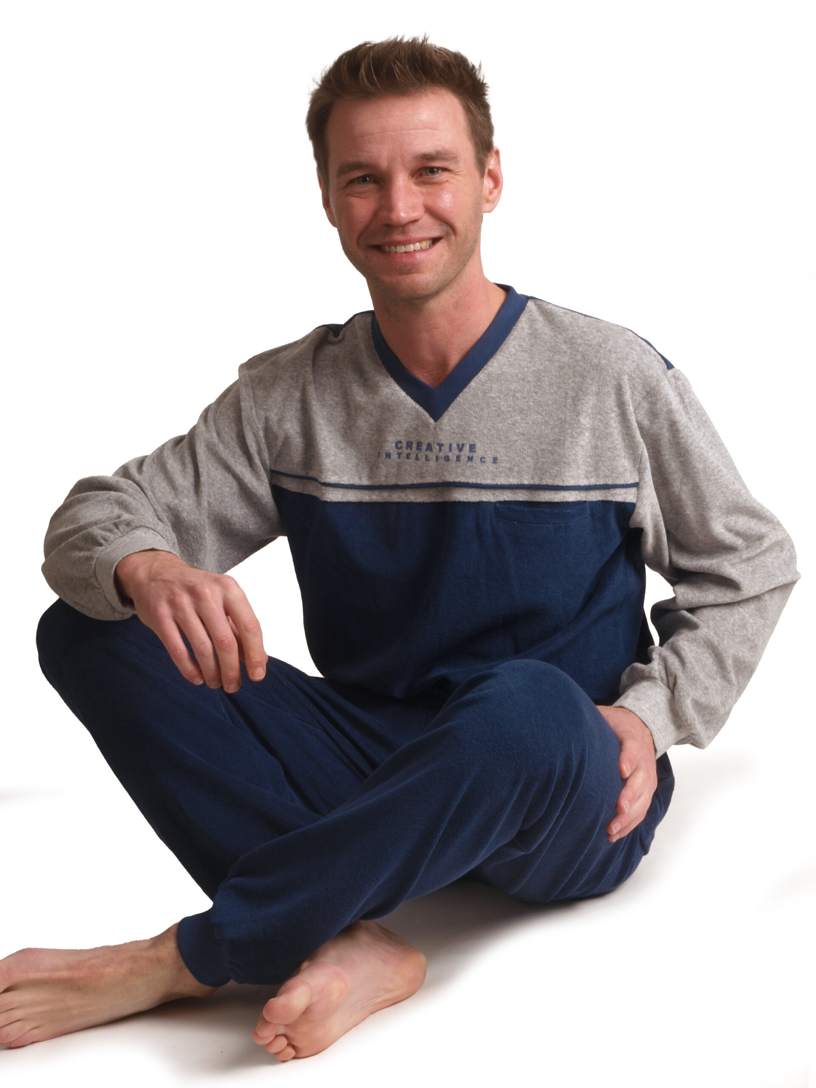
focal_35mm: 70
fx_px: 2200
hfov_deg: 21.0
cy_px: 544
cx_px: 408
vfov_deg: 27.8
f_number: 16
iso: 100
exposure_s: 1/100
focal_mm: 35
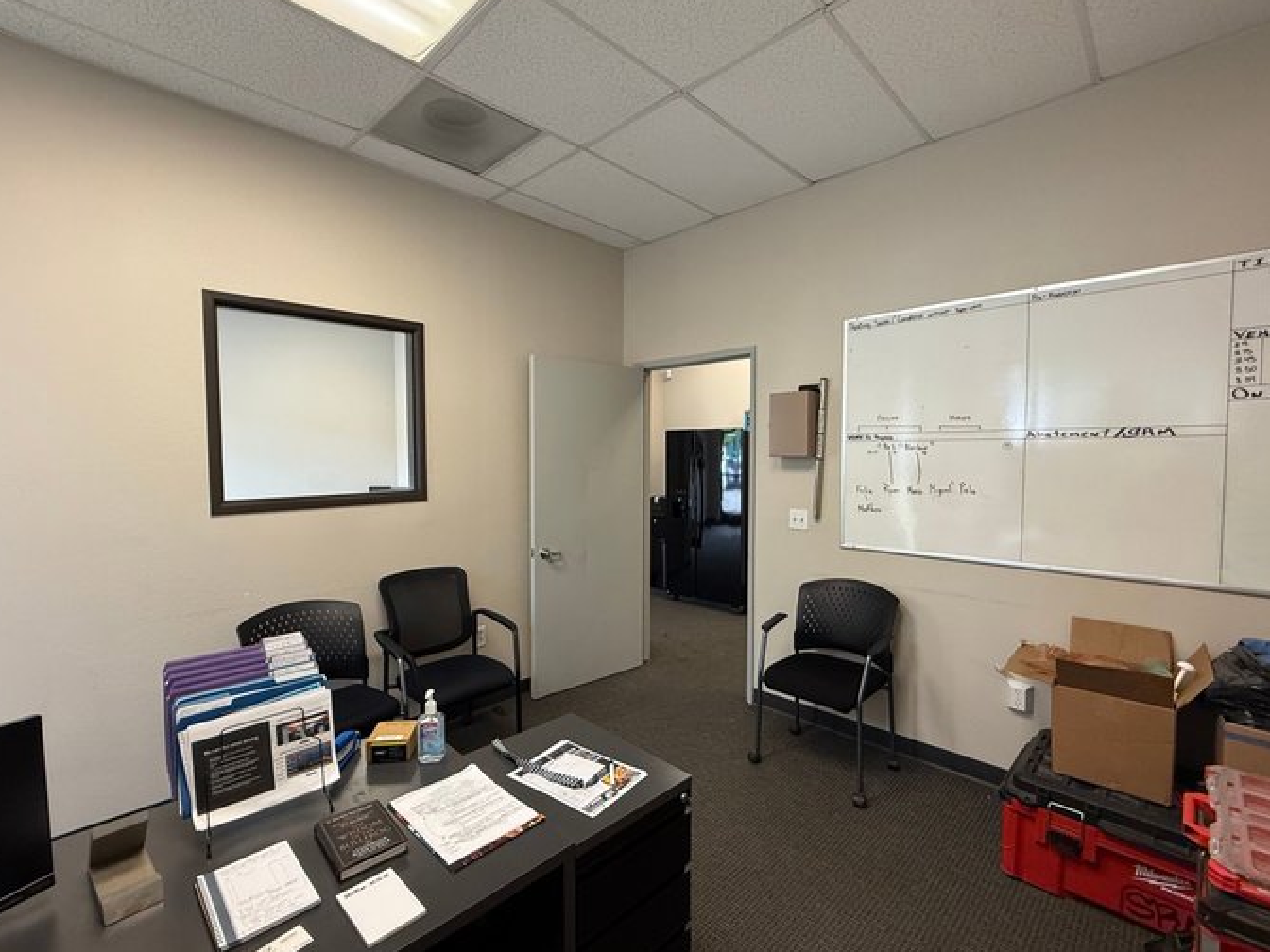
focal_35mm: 16
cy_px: 474
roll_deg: +0.1
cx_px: 622
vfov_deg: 78.1
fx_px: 587
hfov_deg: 94.5
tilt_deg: -1.8
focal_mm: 2.22
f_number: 2.2
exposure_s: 1/120
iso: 250
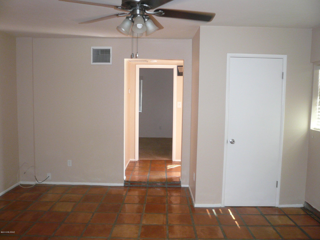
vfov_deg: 49.7
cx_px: 160
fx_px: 259
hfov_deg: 63.4
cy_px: 120
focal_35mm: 28
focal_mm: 4.6
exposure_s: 1/30
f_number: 2.8
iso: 200
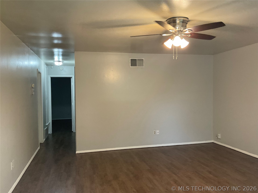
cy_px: 96
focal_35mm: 29
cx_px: 129
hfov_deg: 61.7
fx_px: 216
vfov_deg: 48.2
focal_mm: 3
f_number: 1.8
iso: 160
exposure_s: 1/60
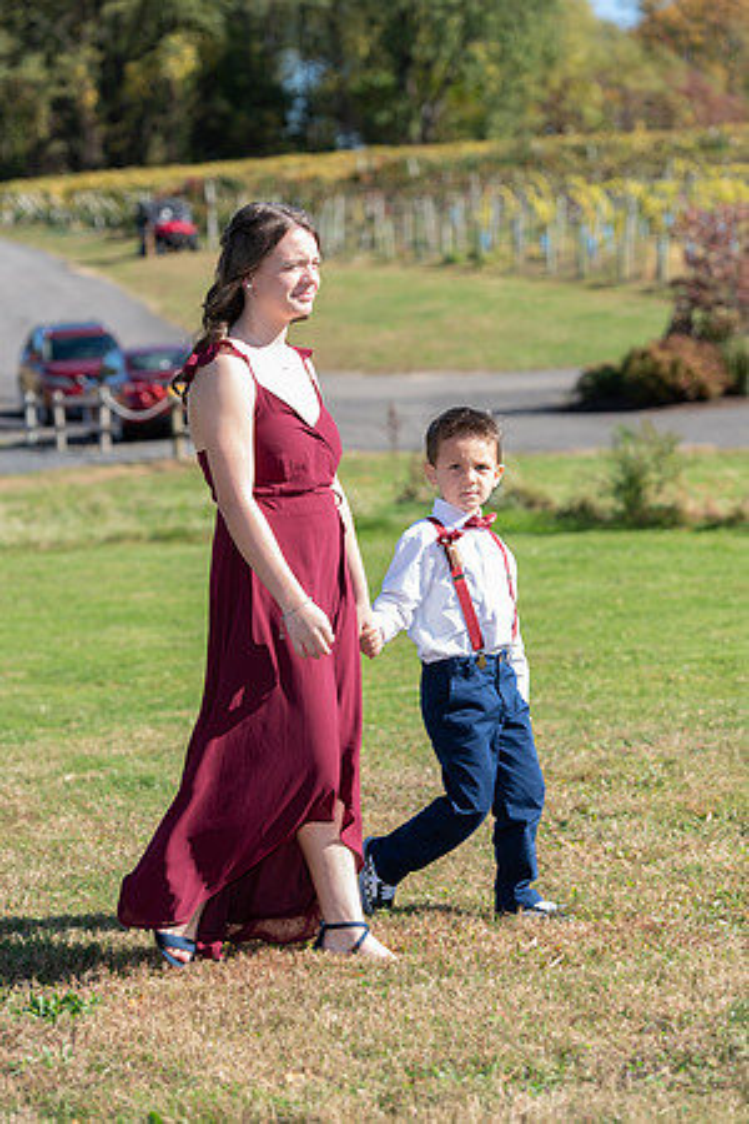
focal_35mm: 112
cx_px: 374
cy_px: 562
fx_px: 3495
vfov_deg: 18.3
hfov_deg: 12.2
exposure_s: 1/250
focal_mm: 112
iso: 80
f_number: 5
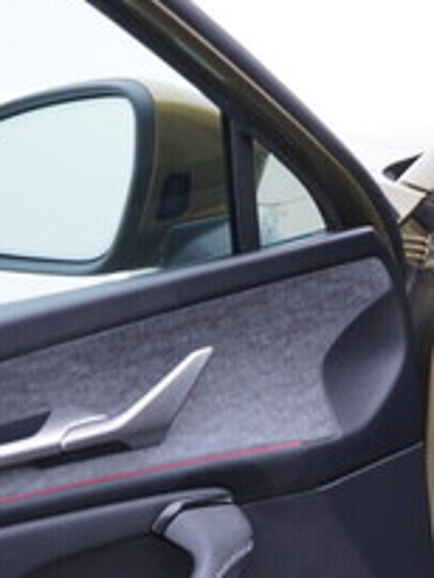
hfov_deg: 14.5
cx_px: 713
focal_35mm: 93
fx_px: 1553
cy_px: 345
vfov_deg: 21.0
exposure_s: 1/40
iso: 125
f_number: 2.8
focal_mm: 24
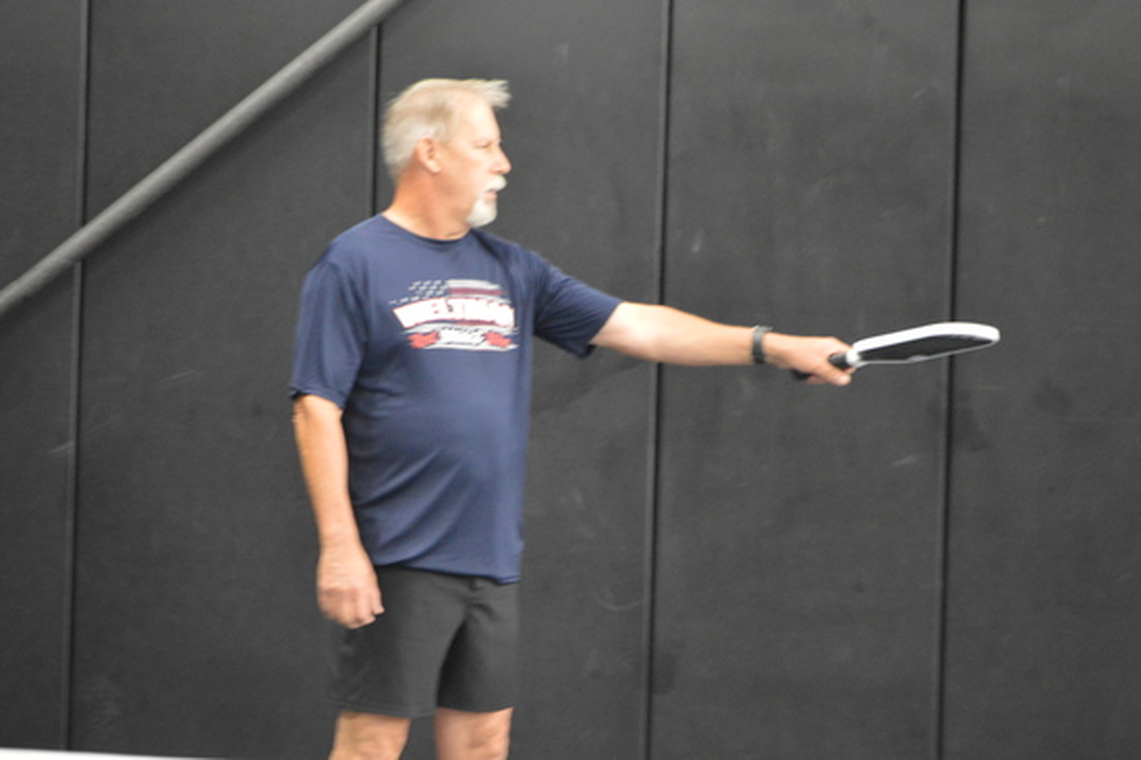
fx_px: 9502
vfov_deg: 4.6
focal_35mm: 300
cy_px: 380
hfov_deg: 6.9
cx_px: 570
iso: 3200
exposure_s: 1/40
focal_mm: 200
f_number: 5.6
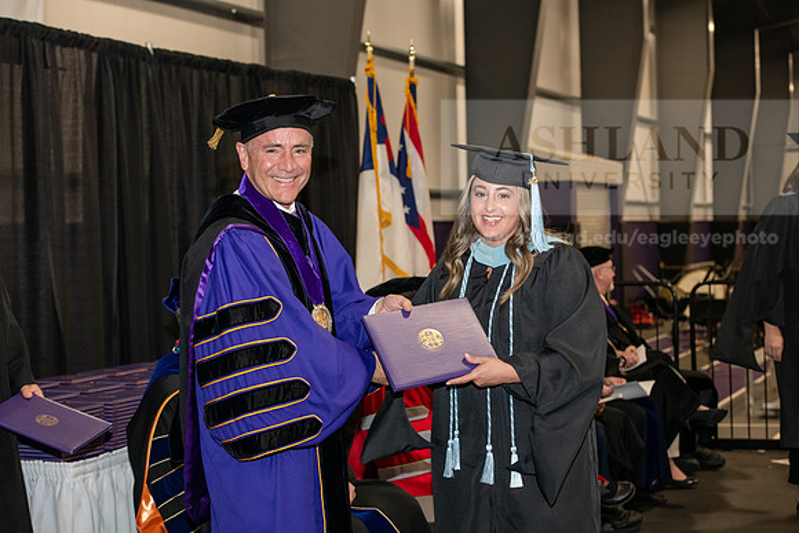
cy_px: 266
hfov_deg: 28.8
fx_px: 1554
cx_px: 400
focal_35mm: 70
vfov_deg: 19.5
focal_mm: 70
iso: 2500
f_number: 5.6
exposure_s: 1/200
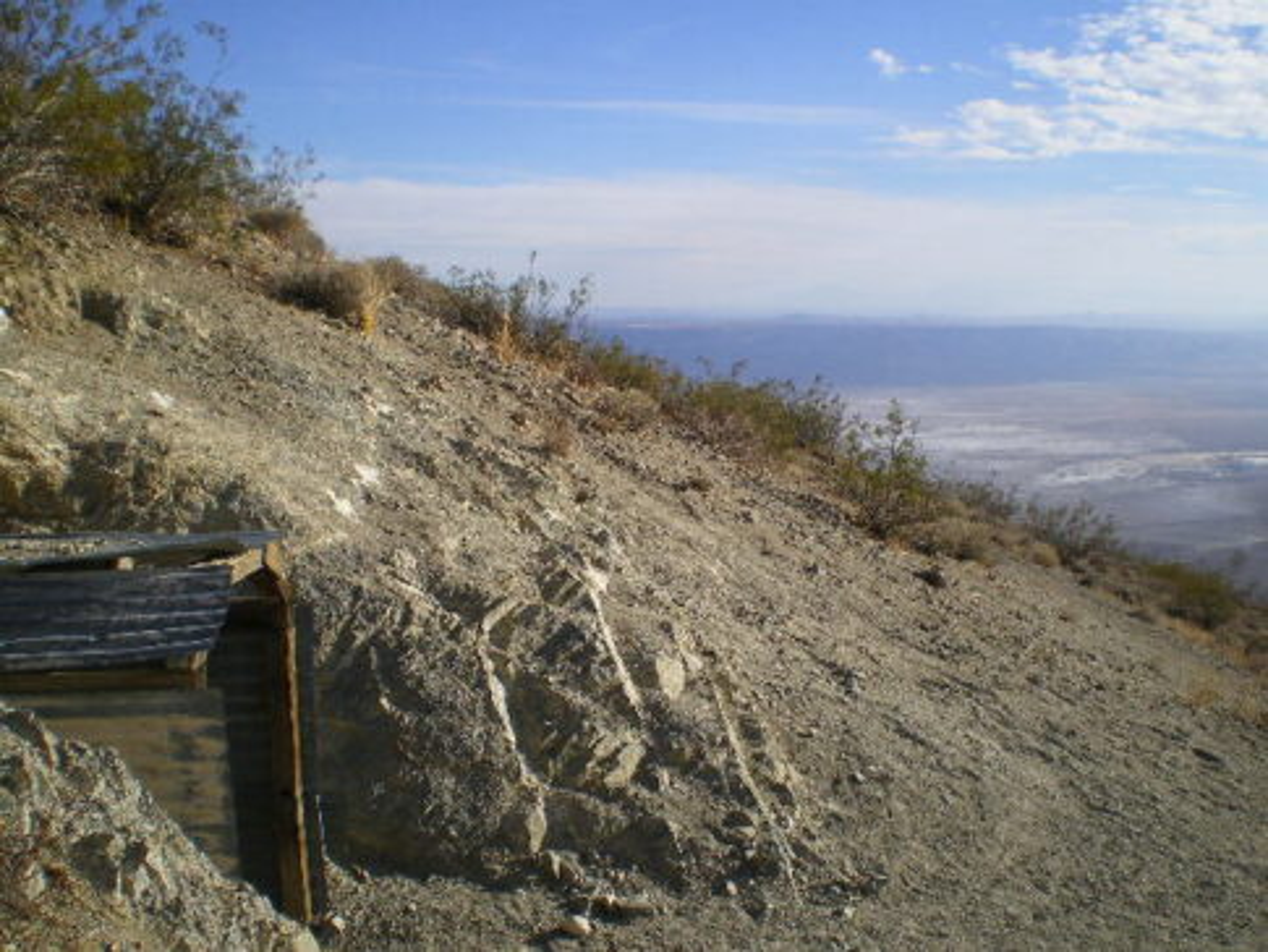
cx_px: 634
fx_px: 1392
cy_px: 476
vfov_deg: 37.7
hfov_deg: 49.0
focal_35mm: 38
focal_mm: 6.3
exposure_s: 1/400
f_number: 4.6
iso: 64
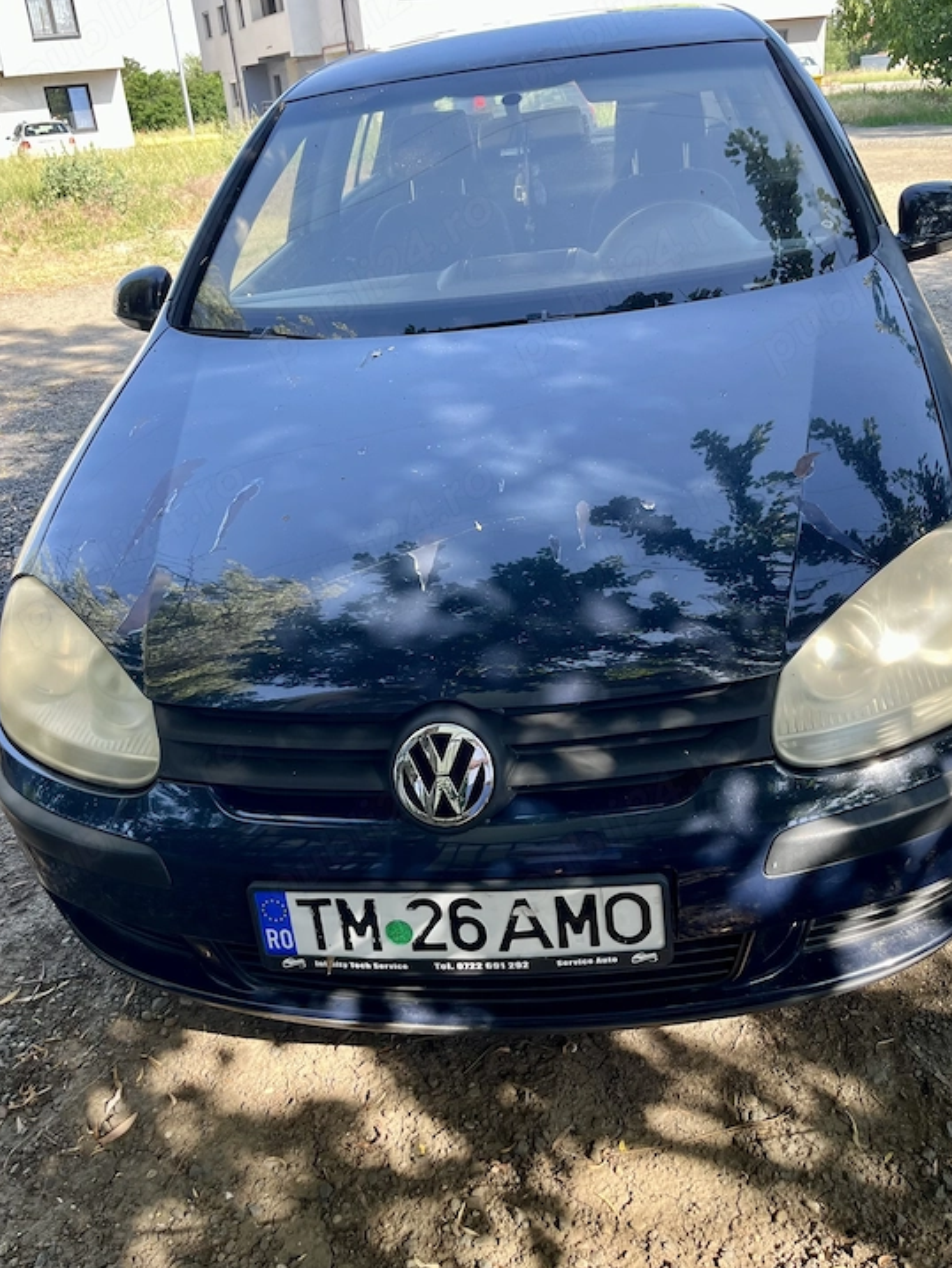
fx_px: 1063
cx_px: 503
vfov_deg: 61.6
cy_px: 608
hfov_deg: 48.2
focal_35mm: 29
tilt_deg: -25.2
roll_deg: +4.9
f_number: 1.6
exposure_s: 1/276
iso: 40
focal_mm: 5.1
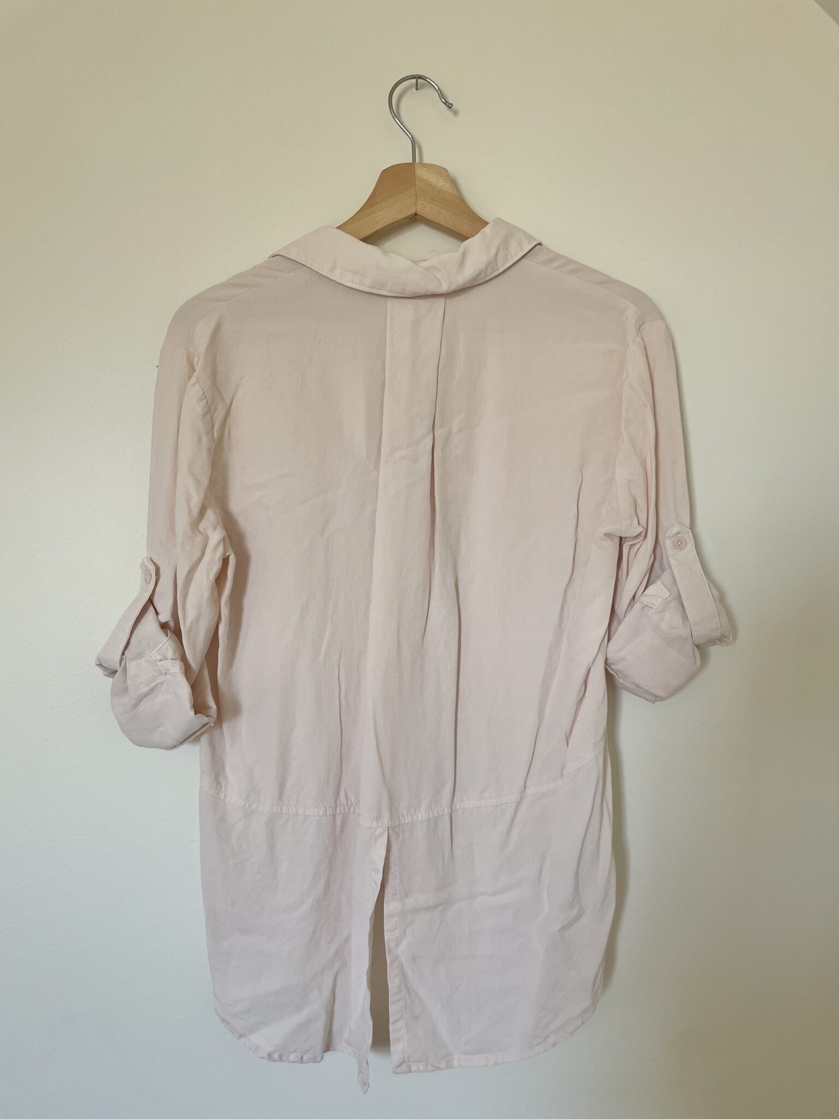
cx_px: 420
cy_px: 560
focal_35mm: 26
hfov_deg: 53.1
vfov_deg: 67.3
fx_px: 840
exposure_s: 1/121
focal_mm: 4.2
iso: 100
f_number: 1.6
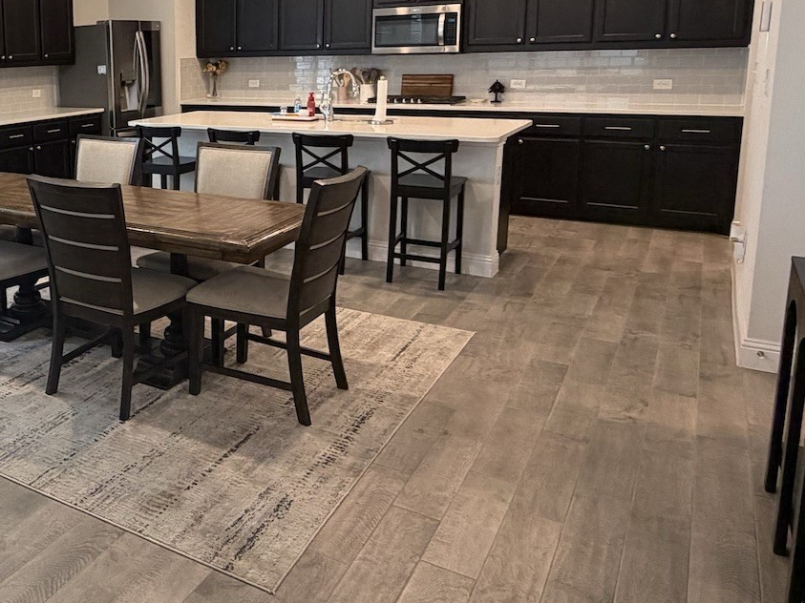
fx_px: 791
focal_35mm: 34
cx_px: 91
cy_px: 174
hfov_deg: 48.6
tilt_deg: -9.1
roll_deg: +3.1
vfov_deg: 40.9
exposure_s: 1/60
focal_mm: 2.22
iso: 200
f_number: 2.2
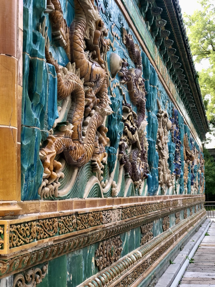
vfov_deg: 33.8
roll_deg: +1.4
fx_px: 472
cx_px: 108
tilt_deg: +7.7
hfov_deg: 25.7
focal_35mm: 57
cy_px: 144
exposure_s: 1/60
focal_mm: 6.6
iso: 25
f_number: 2.8
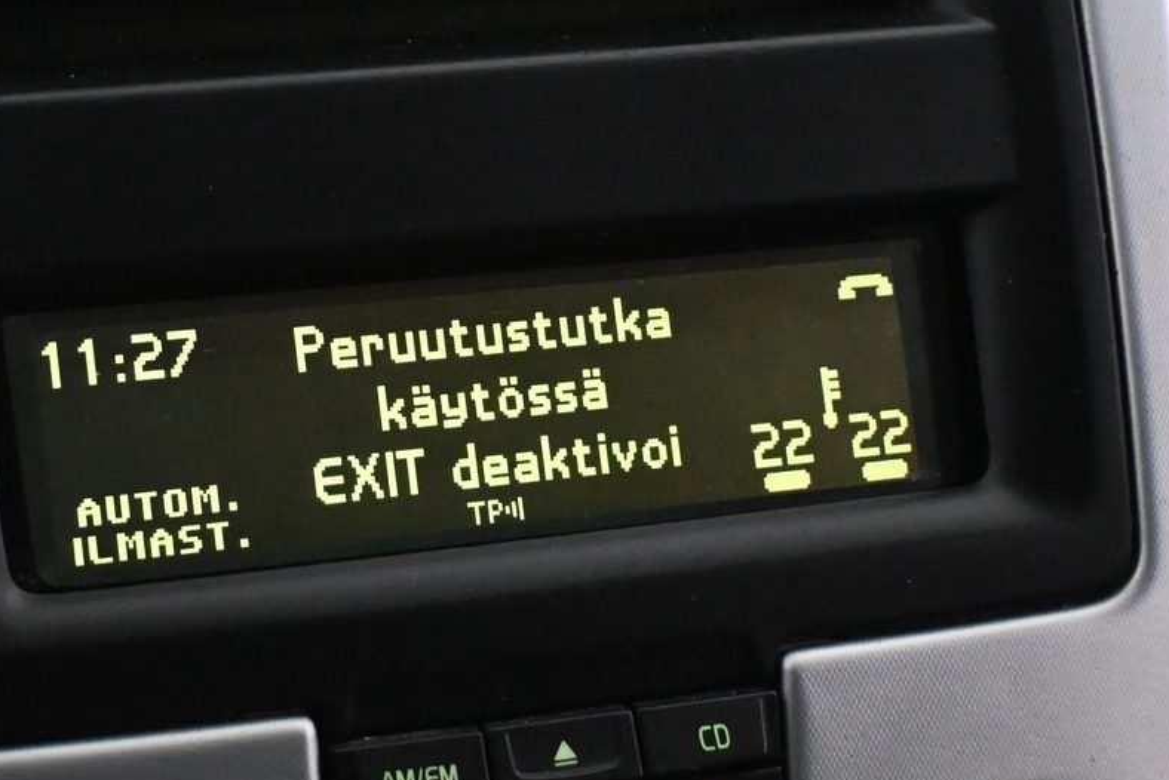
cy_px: 156
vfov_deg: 12.0
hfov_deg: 17.9
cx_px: 409
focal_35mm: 114
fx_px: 3704
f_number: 5.3
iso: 7200
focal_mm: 37
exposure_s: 1/60
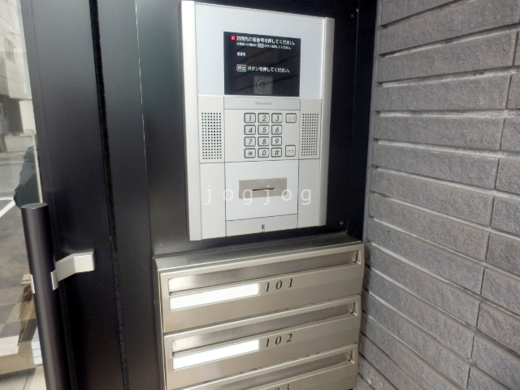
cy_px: 195
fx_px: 361
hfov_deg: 71.6
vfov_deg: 56.8
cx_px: 260
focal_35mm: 24
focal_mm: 4.2
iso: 160
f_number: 3
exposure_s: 1/30
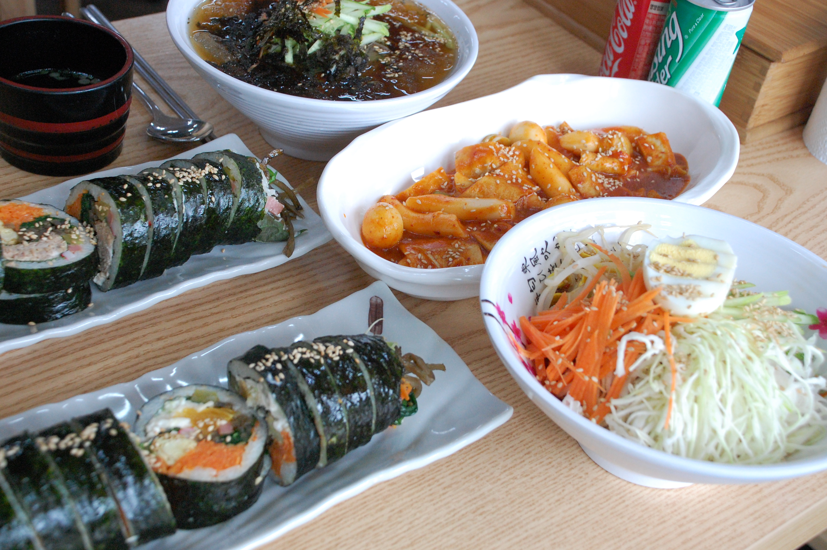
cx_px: 414
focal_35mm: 48
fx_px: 1102
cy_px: 275
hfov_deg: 41.1
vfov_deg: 28.0
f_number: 7.1
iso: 1600
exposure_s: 1/200
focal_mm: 32
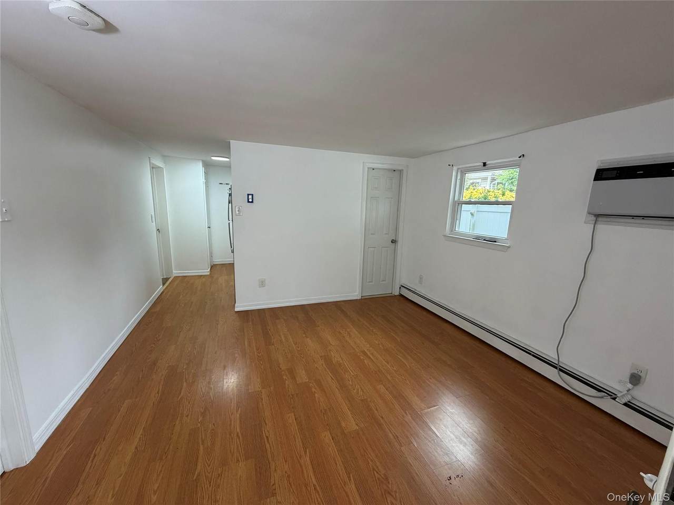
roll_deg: -1.5
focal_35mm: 14
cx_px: 337
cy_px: 252
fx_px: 273
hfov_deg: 102.1
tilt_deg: -10.2
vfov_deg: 85.7
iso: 250
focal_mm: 2.22
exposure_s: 1/120
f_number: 2.2
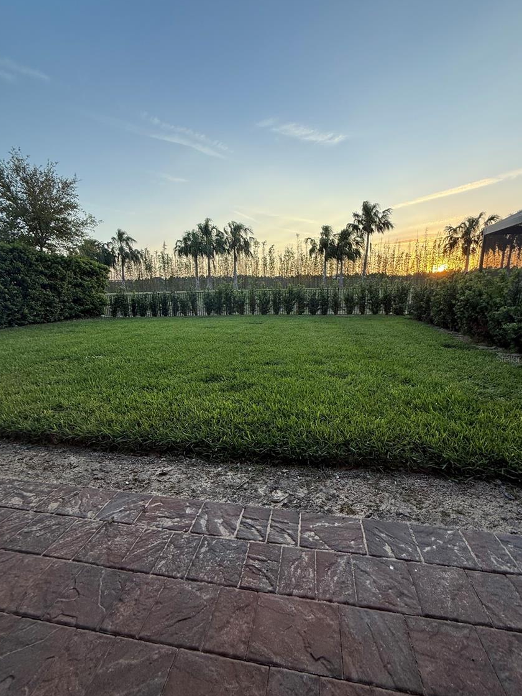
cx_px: 260
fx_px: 302
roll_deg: +1.4
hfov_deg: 81.7
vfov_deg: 98.1
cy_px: 359
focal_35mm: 15
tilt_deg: -10.8
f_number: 2.2
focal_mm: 2.22
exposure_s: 1/191
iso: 64
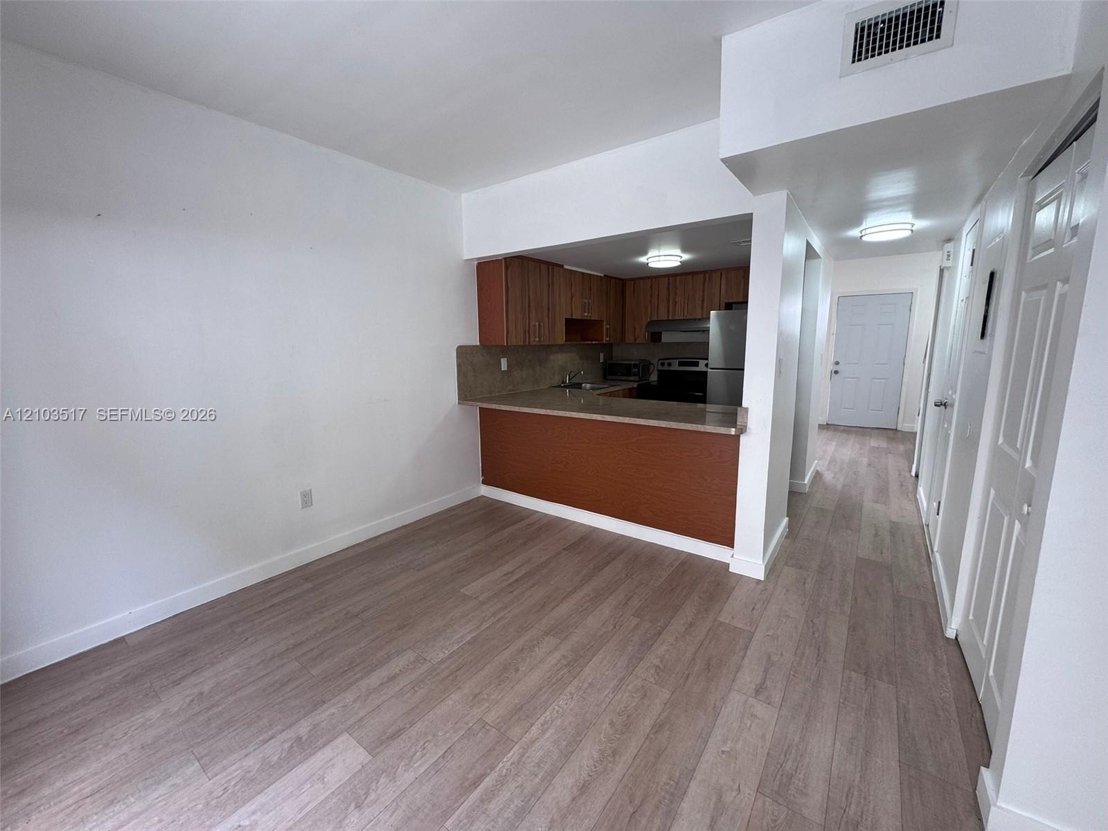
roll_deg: +0.6
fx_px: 448
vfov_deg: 85.7
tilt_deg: -9.9
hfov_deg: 102.1
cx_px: 554
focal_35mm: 14
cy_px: 416
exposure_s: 1/99
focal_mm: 2.22
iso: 80
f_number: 2.2
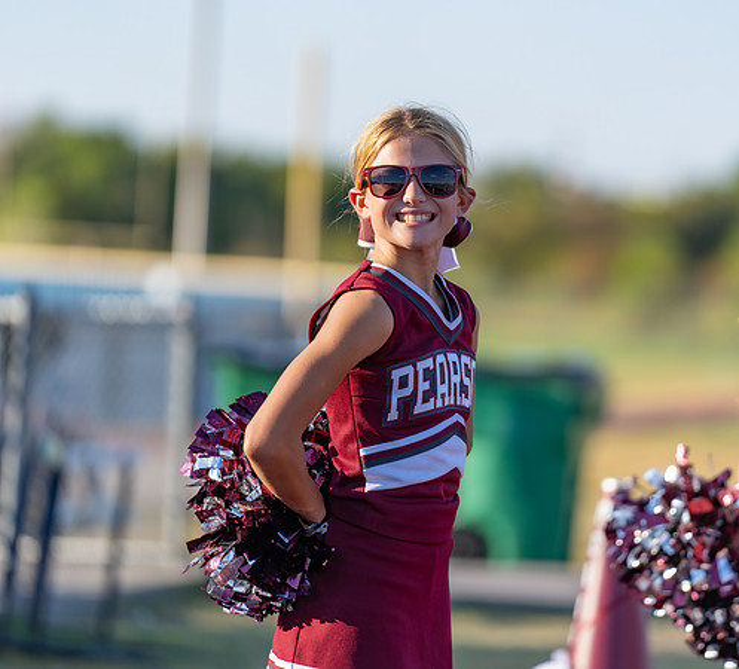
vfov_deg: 6.4
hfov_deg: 7.1
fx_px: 5953
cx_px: 397
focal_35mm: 258
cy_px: 312
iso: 100
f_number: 2.8
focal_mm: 200
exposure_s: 1/1000
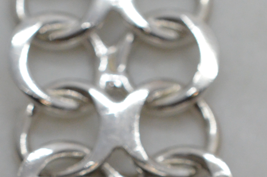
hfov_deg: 11.8
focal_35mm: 175
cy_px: 239
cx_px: 123
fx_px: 1295
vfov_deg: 7.7
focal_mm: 40
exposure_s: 1/1250
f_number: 6.3
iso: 2500
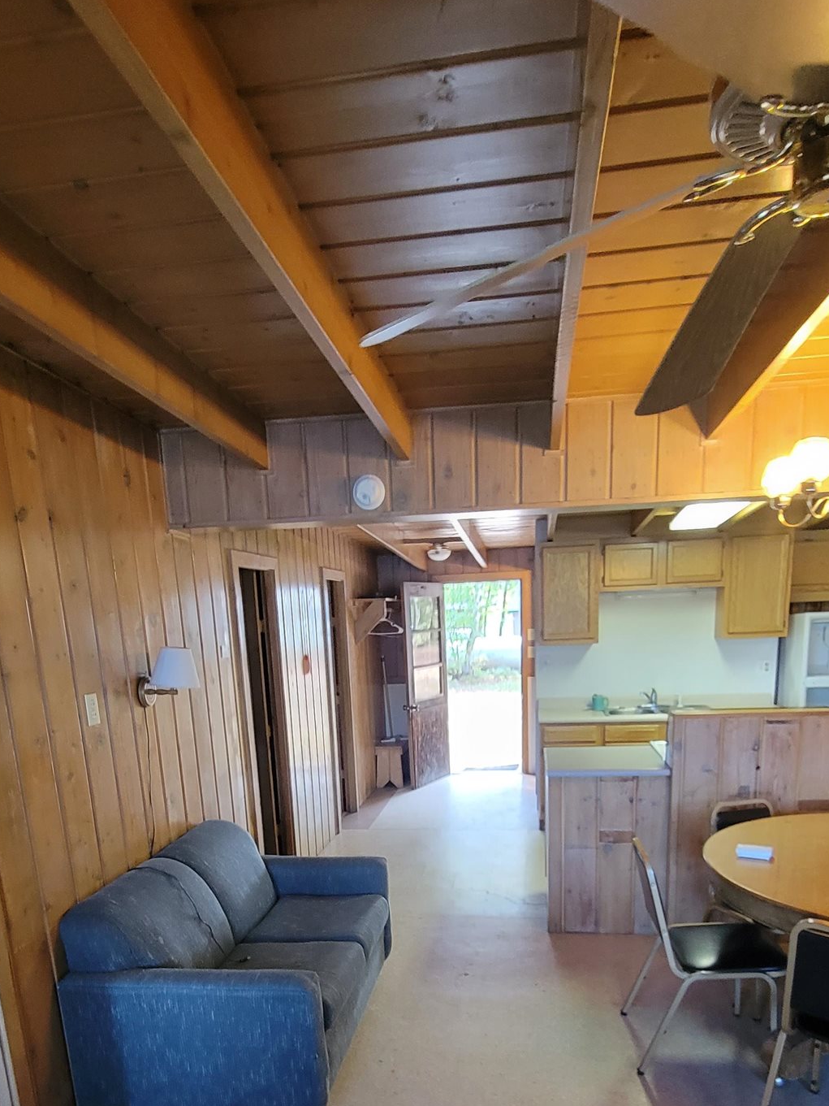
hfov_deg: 61.1
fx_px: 702
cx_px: 417
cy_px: 809
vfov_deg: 71.9
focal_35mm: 22
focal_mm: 2.2
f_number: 2.2
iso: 320
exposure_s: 1/30
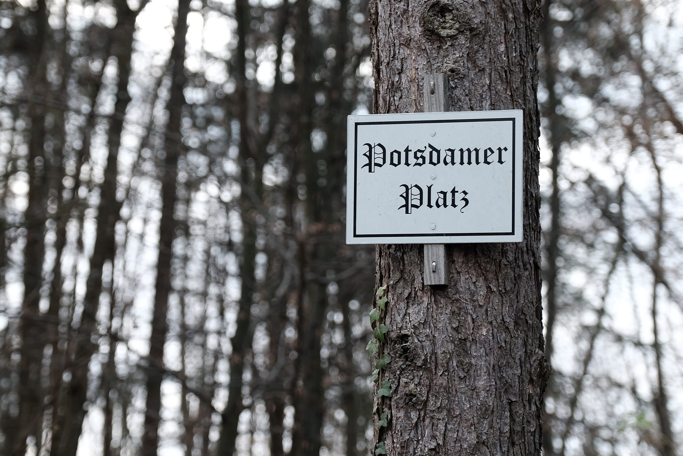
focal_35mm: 83
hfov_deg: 24.5
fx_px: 1575
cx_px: 342
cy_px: 228
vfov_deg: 16.5
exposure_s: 1/160
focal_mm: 55
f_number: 2.8
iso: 200
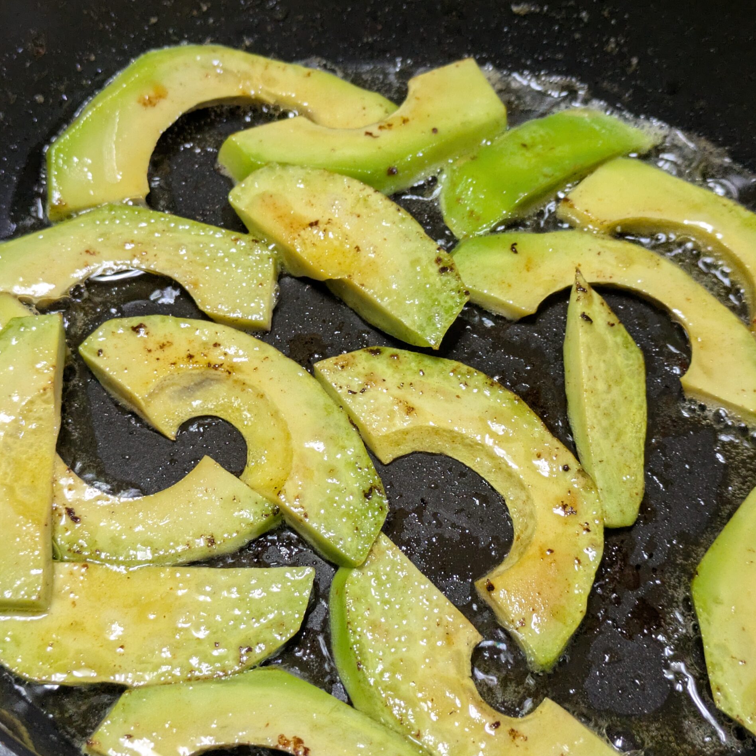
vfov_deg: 28.2
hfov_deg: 28.2
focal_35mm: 61
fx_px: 1507
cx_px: 396
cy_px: 376
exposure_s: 1/40
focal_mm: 5.43
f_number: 1.89
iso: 247
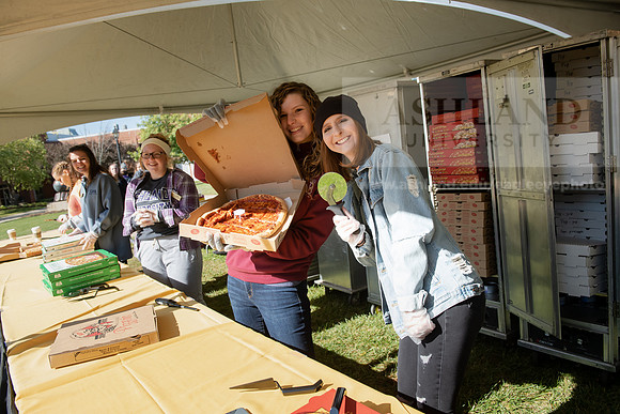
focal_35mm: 28
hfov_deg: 65.5
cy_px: 207
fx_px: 482
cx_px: 310
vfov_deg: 46.4
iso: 400
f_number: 5.6
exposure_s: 1/640
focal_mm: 28
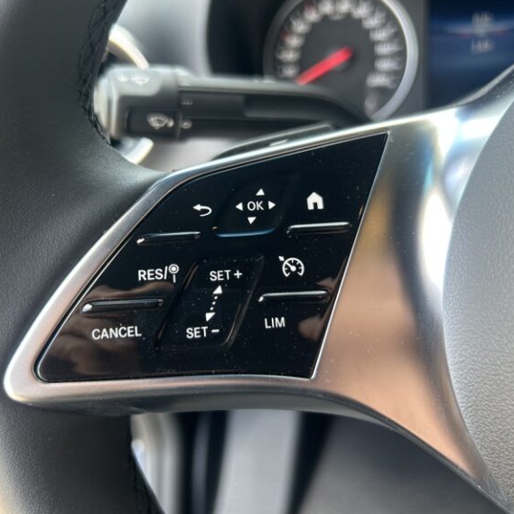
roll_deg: +8.2
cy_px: 256
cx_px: 250
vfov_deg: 52.5
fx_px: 521
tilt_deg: -40.5
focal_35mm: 31
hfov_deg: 52.5
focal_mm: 5.7
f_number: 1.5
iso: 64
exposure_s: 1/121
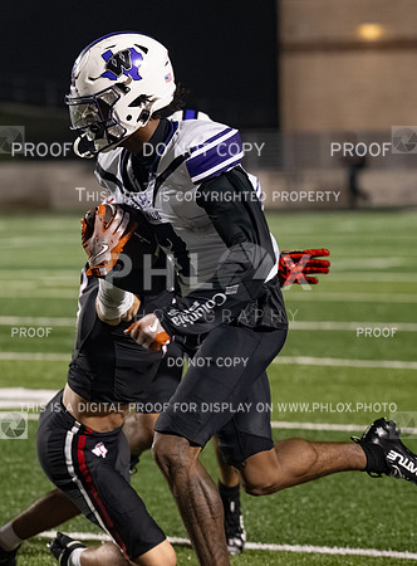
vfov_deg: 8.0
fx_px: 4020
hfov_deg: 5.9
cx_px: 135
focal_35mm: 248
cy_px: 316
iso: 5000
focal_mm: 145
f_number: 4
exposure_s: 1/1000
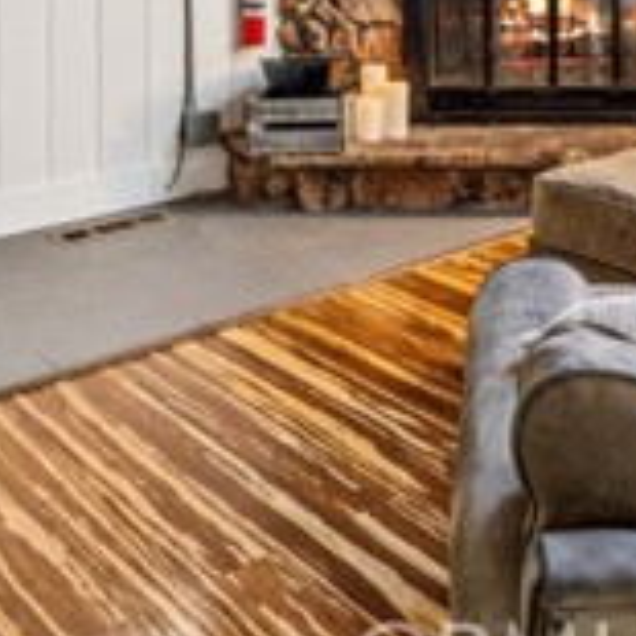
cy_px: -156
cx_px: 566
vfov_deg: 26.4
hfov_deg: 29.0
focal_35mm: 57
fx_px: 1179
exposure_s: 1.6
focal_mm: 16.2
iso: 100
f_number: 13
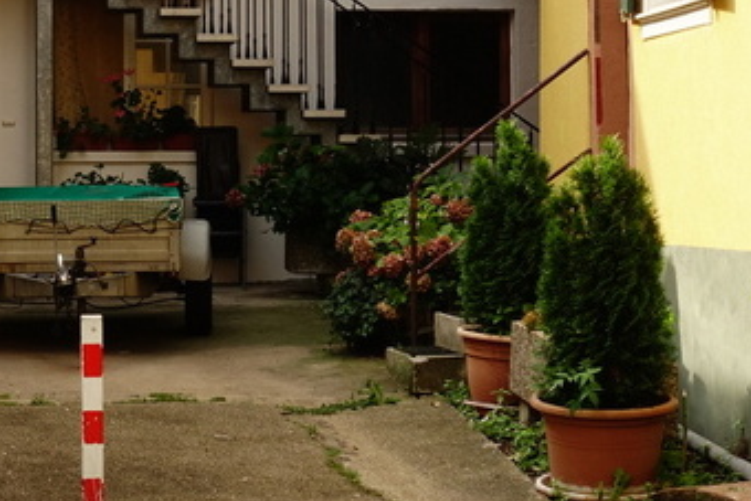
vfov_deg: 9.2
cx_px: 148
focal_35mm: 149
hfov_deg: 13.7
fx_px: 3109
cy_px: 84
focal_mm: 23.53
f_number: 3.5
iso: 200
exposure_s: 1/640
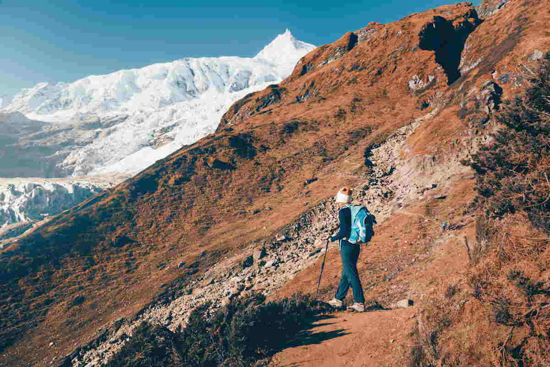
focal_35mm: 24
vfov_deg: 53.2
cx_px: 275
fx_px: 367
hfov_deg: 73.7
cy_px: 184
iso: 100
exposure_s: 1/30
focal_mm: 24
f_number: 11
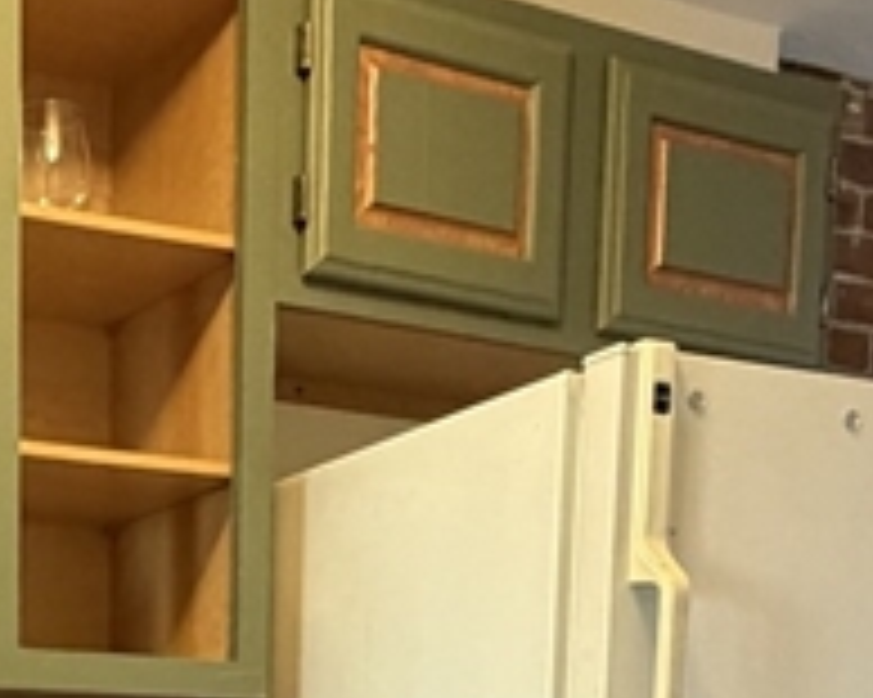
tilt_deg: -5.6
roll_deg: +1.1
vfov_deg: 18.0
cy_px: 1162
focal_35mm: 72
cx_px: -81
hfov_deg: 24.7
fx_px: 1859
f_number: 2.2
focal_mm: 2.22
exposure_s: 1/60
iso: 500
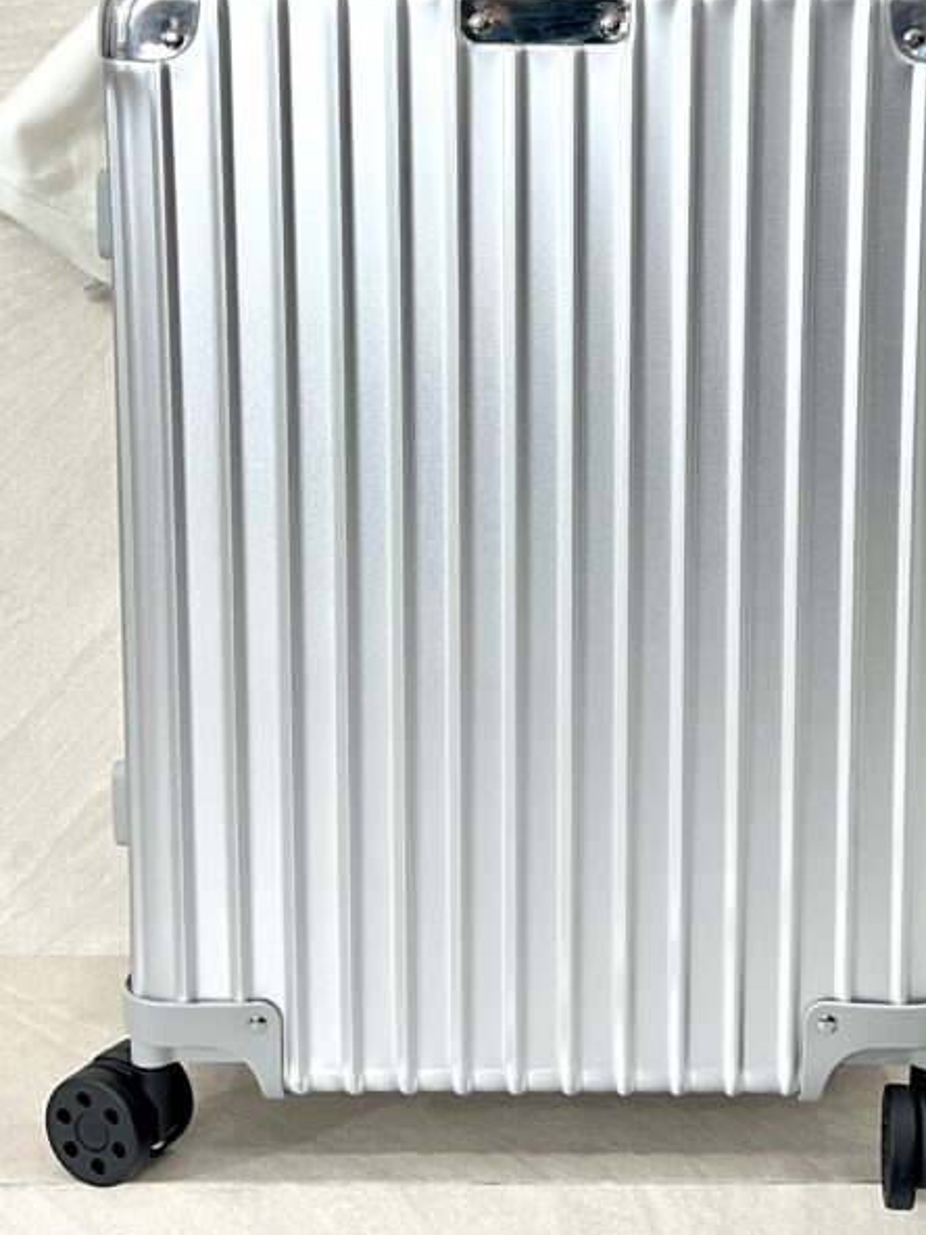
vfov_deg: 40.1
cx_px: 617
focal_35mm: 45
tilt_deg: -6.6
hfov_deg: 31.9
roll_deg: -0.8
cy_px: 223
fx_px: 1605
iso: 100
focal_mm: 5.7
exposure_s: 1/50
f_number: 1.5
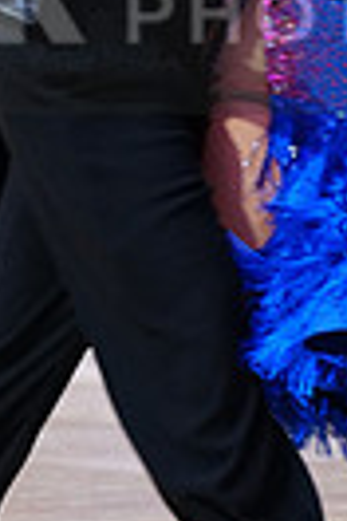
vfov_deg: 4.5
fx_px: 6650
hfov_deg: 3.0
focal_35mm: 460
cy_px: -16
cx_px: 365
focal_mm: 105
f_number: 4
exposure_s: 1/200
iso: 2000
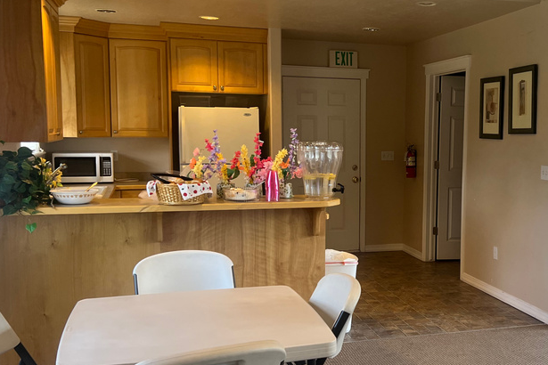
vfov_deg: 29.9
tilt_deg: -5.3
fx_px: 685
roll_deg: -1.9
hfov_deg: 42.6
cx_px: 396
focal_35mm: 45
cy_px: 193
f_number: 1.5
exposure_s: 1/120
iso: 100
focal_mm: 5.7
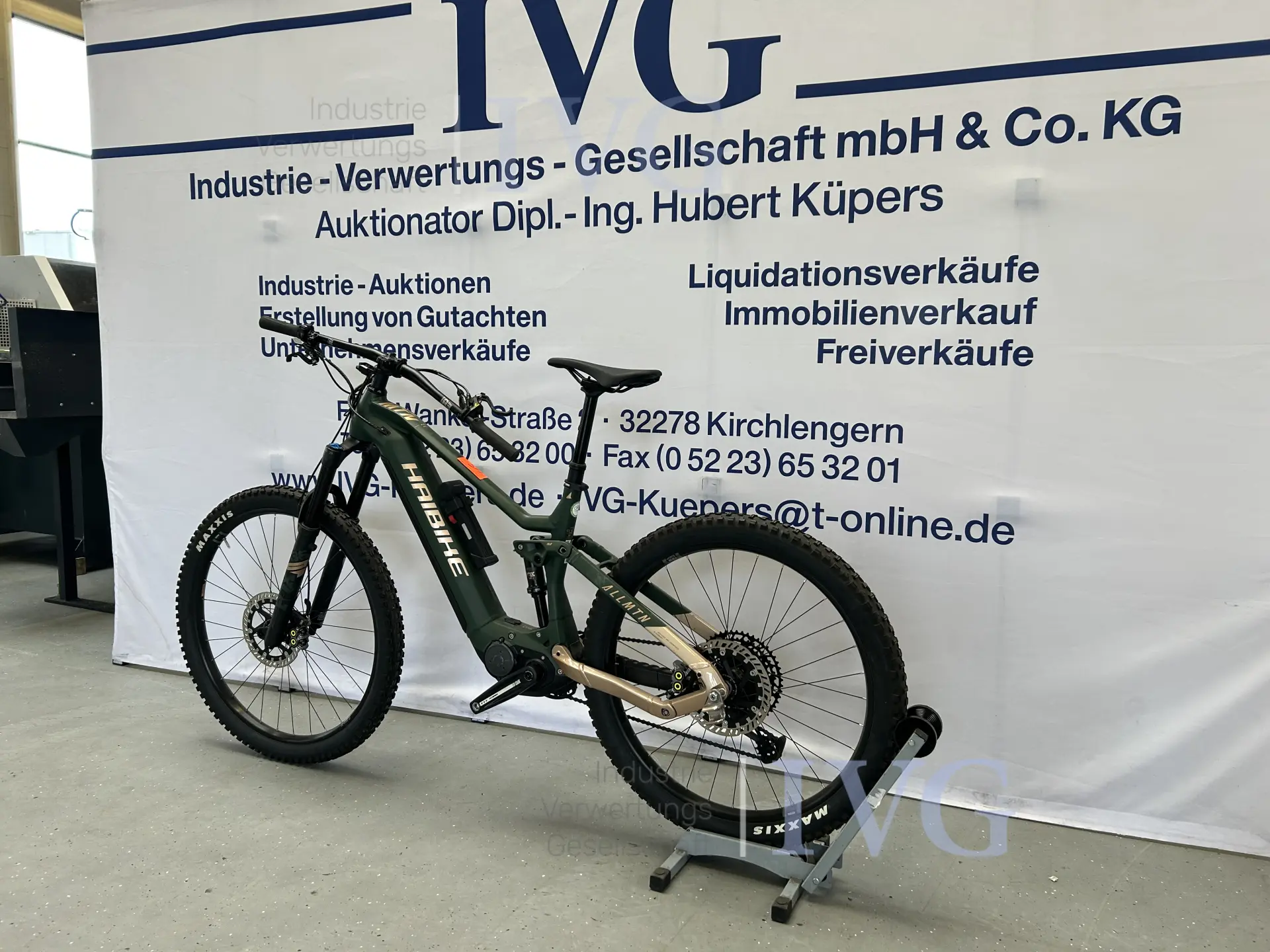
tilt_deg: -6.0
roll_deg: -1.1
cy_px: 476
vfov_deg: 53.1
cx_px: 635
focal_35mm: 26
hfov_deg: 67.3
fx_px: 954
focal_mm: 5.7
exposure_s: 1/121
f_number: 1.5
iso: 80
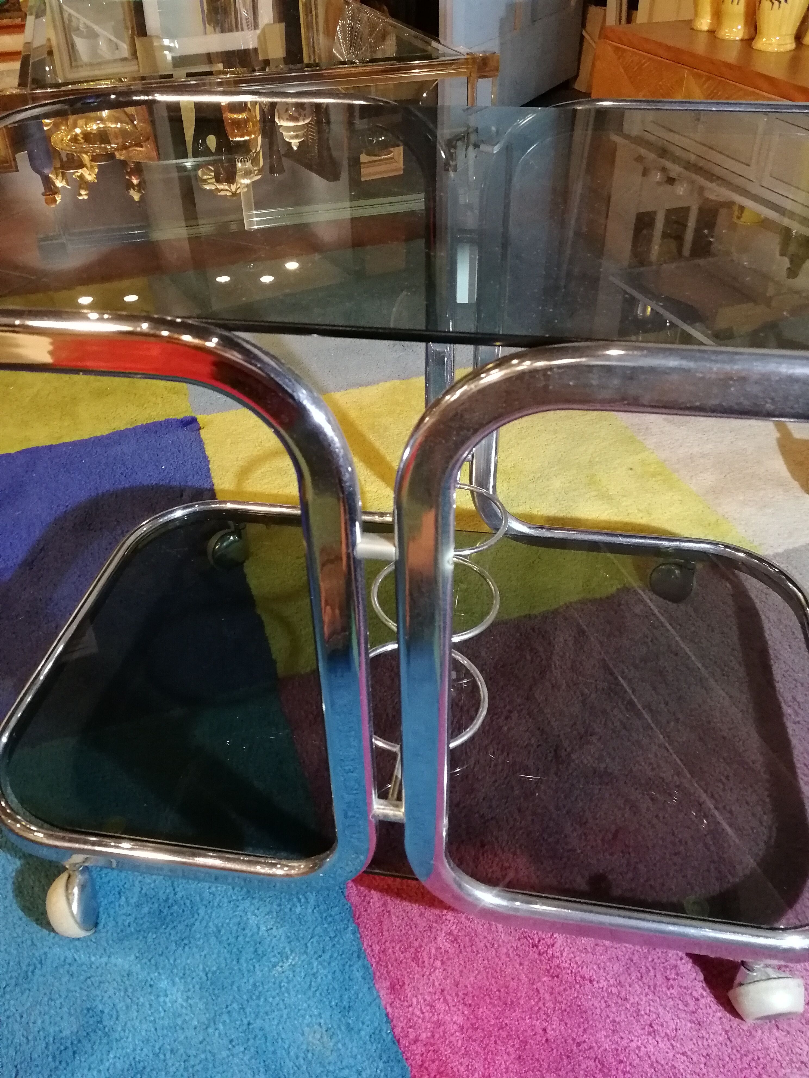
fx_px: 841
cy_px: 539
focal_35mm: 27
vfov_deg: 65.3
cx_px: 404
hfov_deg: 51.4
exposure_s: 1/25
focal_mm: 3.95
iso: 500
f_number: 2.2
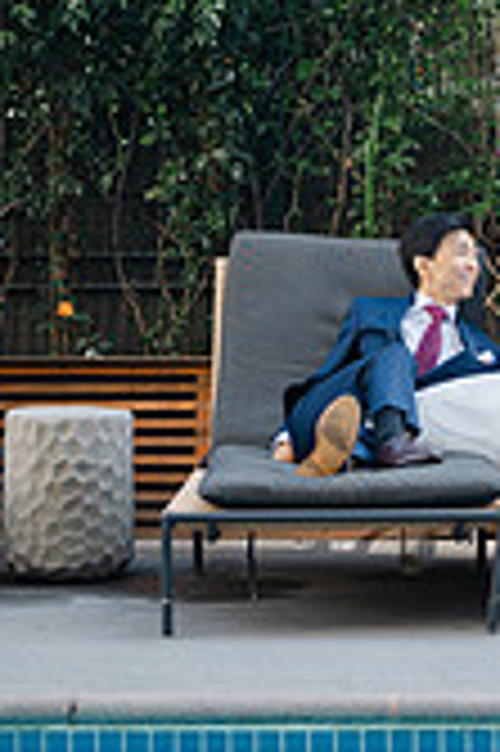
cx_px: 473
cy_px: 95
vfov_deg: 15.1
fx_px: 2818
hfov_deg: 10.1
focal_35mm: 135
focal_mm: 50
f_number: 1.8
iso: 80
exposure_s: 1/400
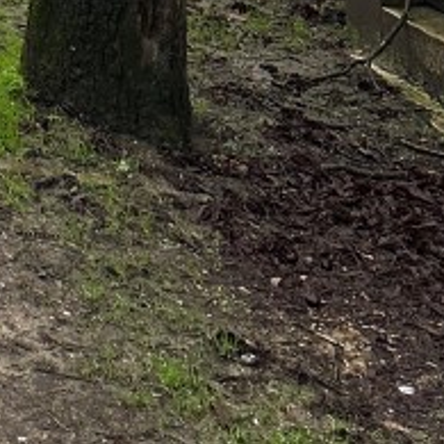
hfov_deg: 14.0
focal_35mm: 109
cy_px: -690
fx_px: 1582
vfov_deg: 12.1
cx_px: -380
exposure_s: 1/121
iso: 125
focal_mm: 6.86
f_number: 1.78
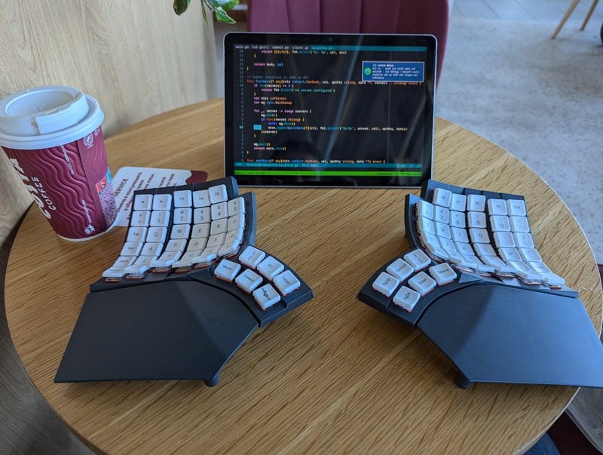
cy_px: 228
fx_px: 419
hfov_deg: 71.5
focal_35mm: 24
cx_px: 302
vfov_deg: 57.0
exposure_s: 1/50.4
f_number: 1.85
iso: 41
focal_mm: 6.81
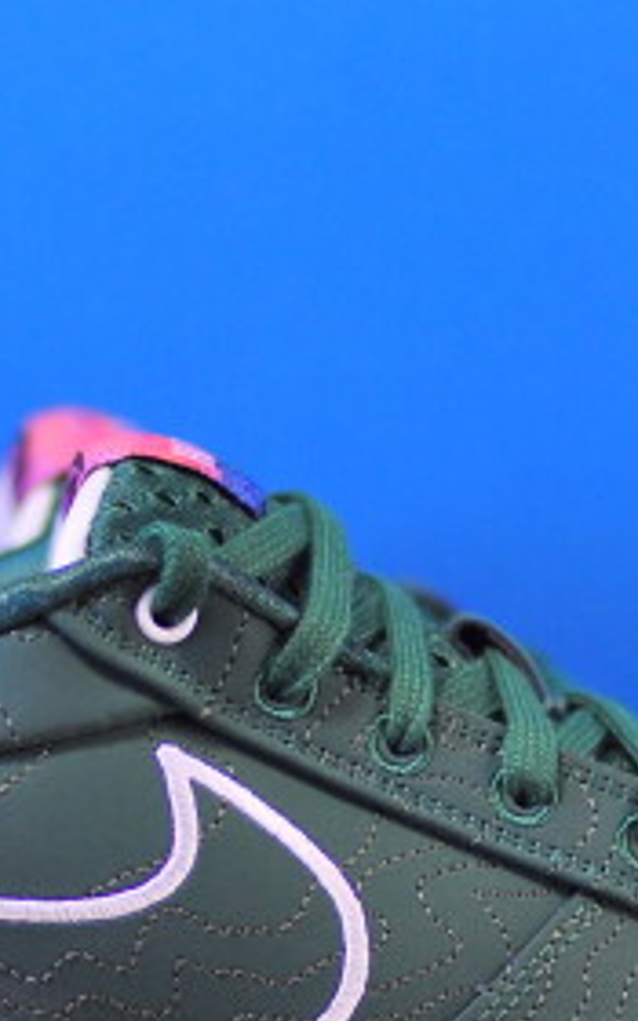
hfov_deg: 6.0
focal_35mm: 218
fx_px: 6065
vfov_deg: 9.6
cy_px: 593
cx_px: 317
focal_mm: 50
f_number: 2
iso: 250
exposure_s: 1/320
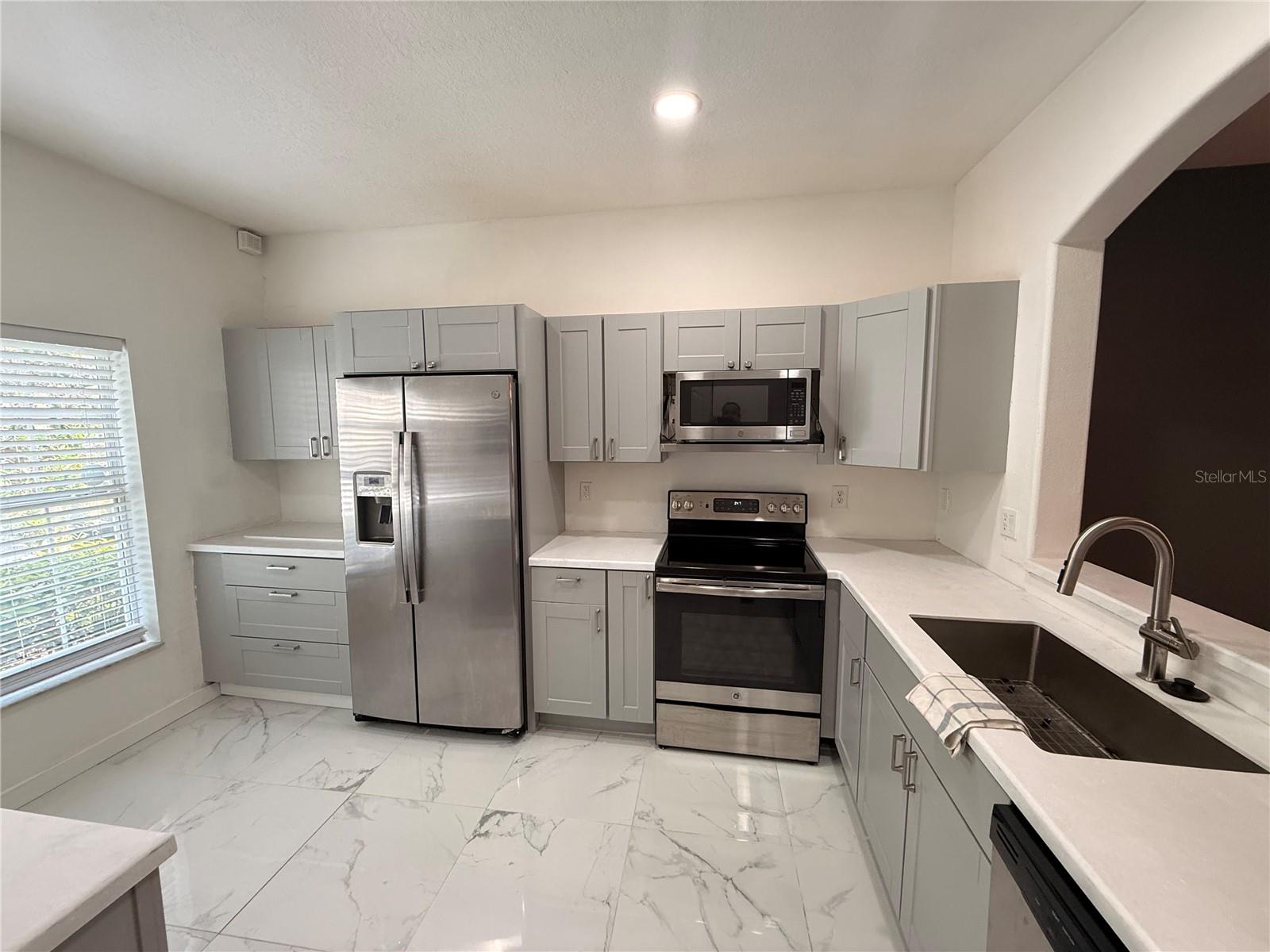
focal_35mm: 14
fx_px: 514
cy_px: 476
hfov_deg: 102.1
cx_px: 635
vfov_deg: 85.7
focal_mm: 2.22
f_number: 2.2
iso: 200
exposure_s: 1/120
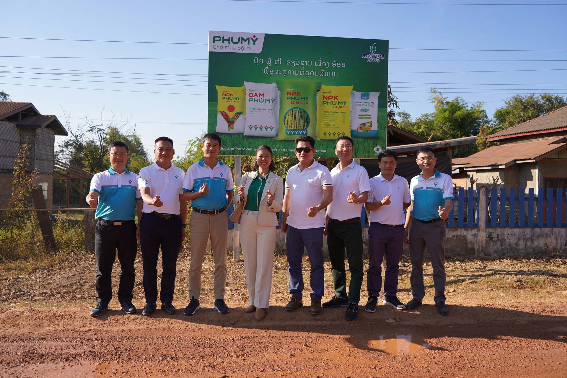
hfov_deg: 63.7
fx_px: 457
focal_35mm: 29
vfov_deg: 45.0
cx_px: 284
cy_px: 189
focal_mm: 29
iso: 100
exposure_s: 1/500
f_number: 4.5
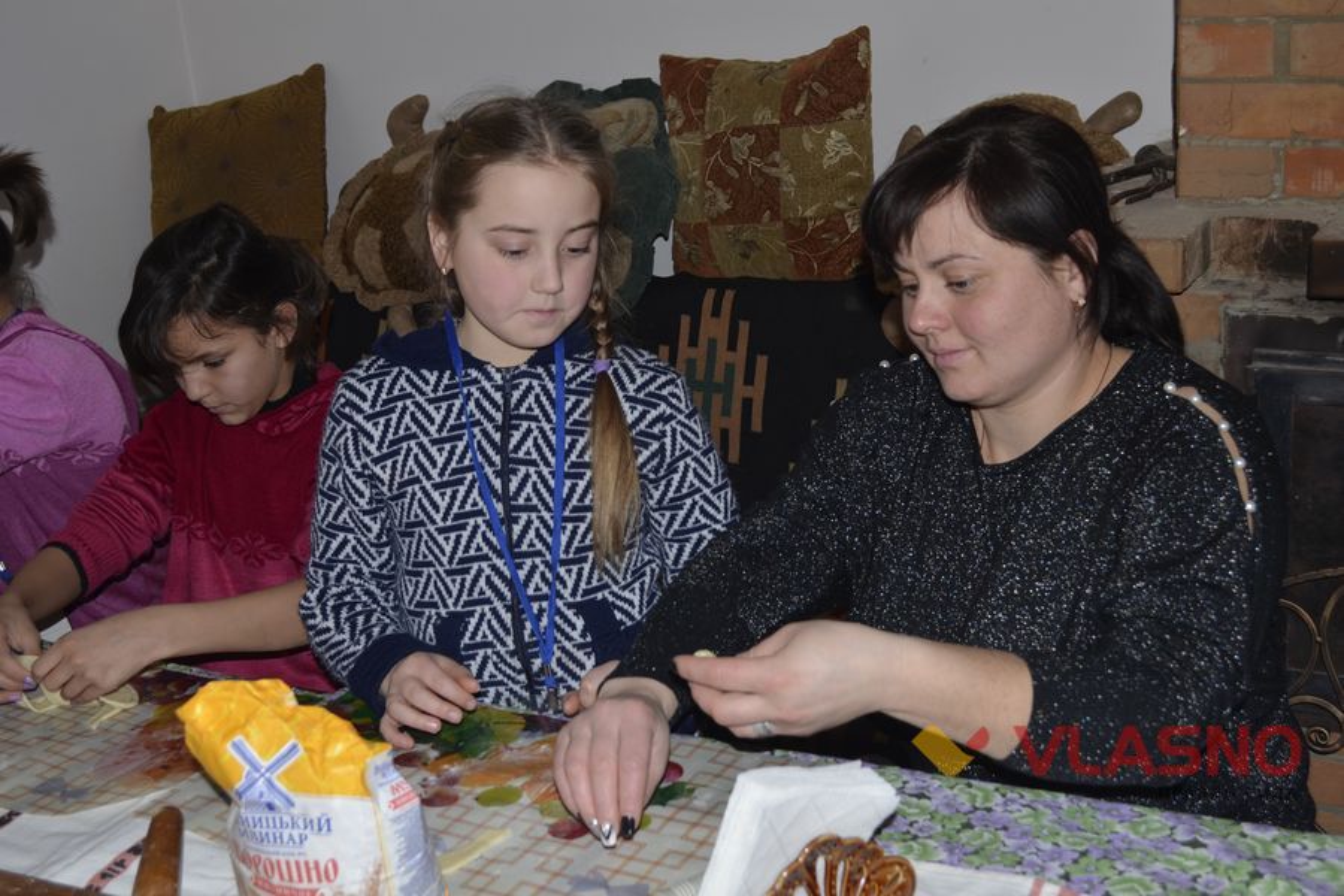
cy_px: 448
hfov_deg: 43.6
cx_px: 672
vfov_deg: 29.9
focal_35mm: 45
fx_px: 1680
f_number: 5.6
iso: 200
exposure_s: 1/125
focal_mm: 30
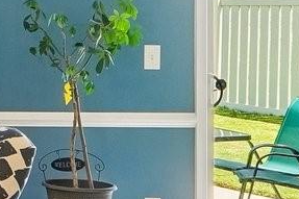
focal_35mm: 107
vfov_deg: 12.7
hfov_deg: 12.9
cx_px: -480
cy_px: 32
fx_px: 888
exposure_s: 1/10
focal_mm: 10
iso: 400
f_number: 8
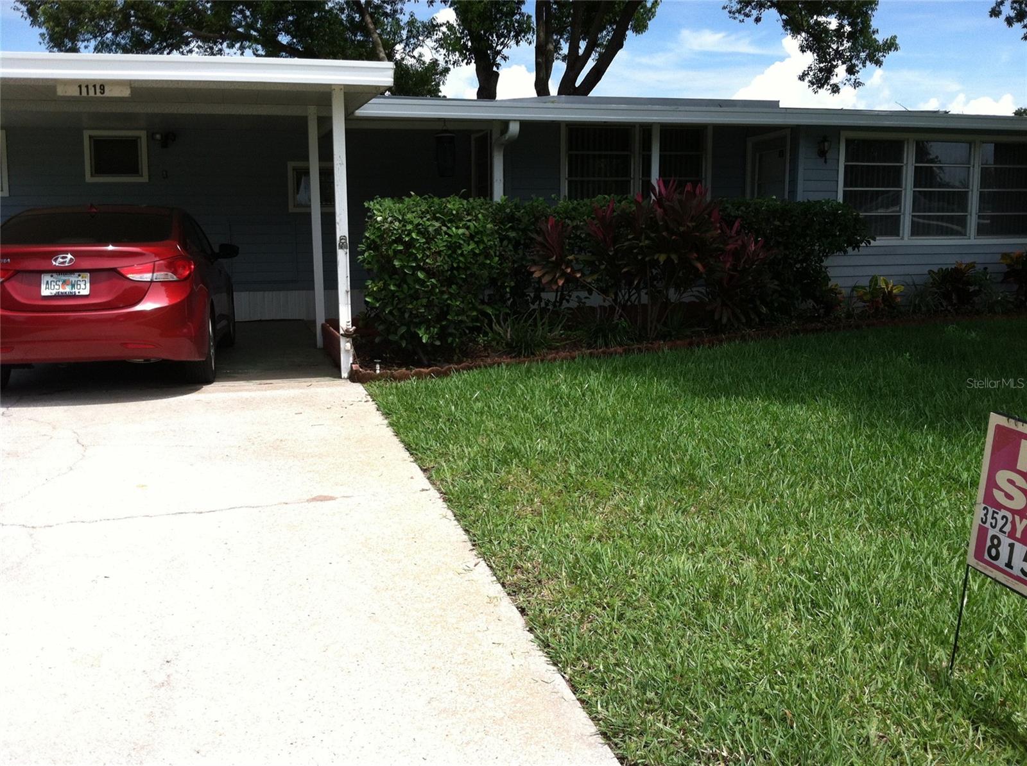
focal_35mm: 35
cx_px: 514
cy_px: 383
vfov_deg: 40.6
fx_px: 1037
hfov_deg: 52.7
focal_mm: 3.85
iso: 80
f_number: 2.8
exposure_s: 1/1034
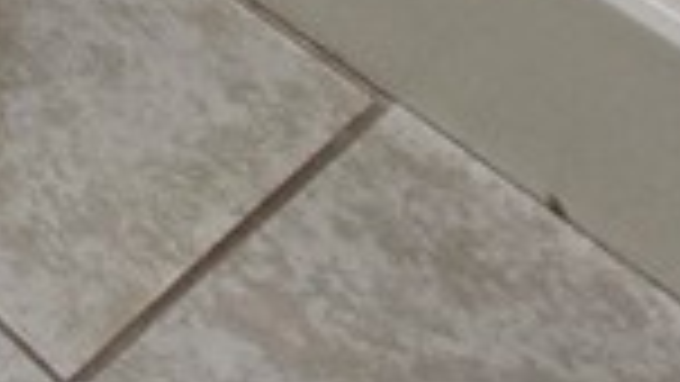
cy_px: -1290
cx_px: -1049
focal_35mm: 96
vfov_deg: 7.3
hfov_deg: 13.7
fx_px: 1731
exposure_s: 1/60
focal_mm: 2.2
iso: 100
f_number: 2.2
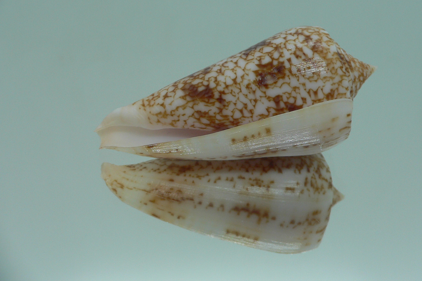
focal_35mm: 41
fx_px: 481
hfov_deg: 47.3
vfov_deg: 32.5
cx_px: 233
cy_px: 115
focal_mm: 4.6
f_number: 2.8
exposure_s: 1/60
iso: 80
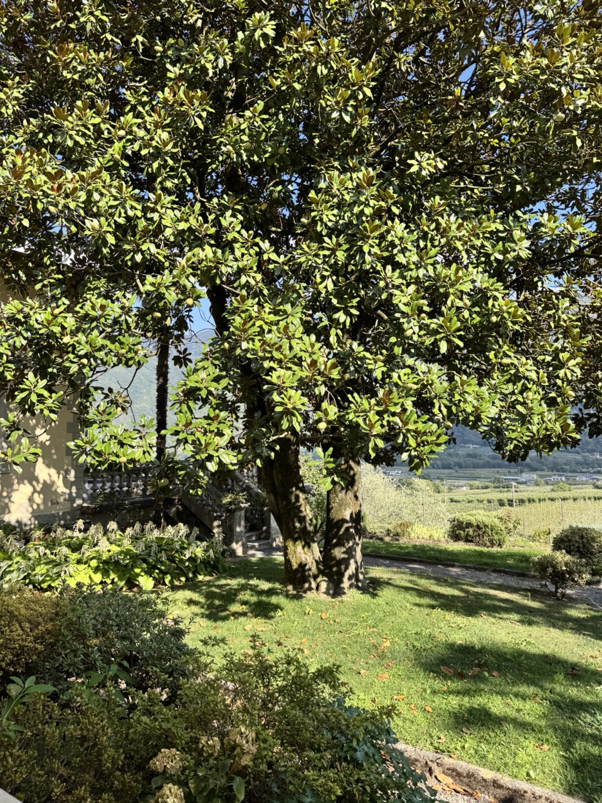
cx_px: 301
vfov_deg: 71.6
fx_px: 557
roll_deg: +3.2
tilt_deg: +5.0
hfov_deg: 56.8
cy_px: 402
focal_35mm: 24
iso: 80
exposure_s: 1/995
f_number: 1.78
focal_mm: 6.76
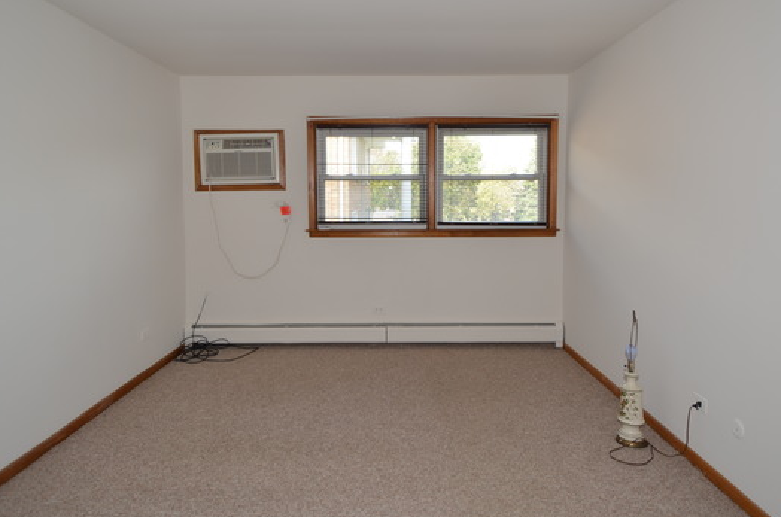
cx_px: 376
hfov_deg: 78.7
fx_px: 476
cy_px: 219
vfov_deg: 56.7
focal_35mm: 22
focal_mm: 12
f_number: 4
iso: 100
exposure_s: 1/60
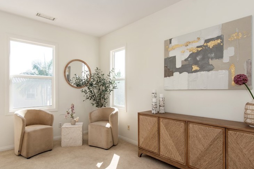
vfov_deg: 59.4
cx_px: 117
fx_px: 148
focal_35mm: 21
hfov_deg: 81.1
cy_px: 92
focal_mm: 15
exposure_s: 1/125
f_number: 5.6
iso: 100
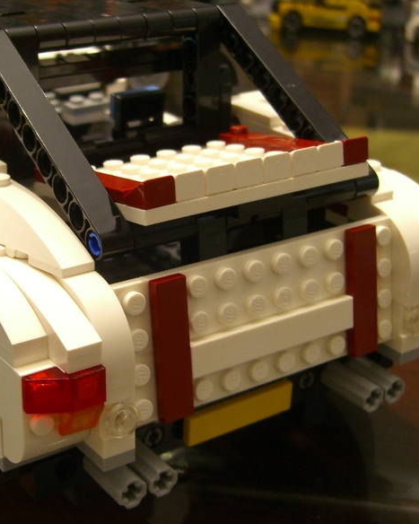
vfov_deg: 29.1
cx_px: 112
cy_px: 262
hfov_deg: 23.3
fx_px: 1008
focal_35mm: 65
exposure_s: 1/8
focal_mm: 7.9
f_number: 2.8
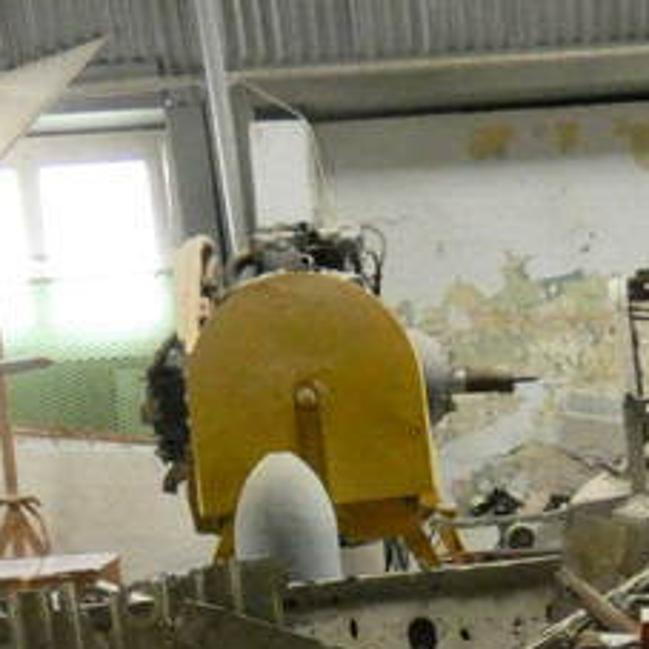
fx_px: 2906
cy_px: 823
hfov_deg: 12.6
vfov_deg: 12.4
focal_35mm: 137
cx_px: 658
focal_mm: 9.9
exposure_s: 1/25
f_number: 4
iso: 1600
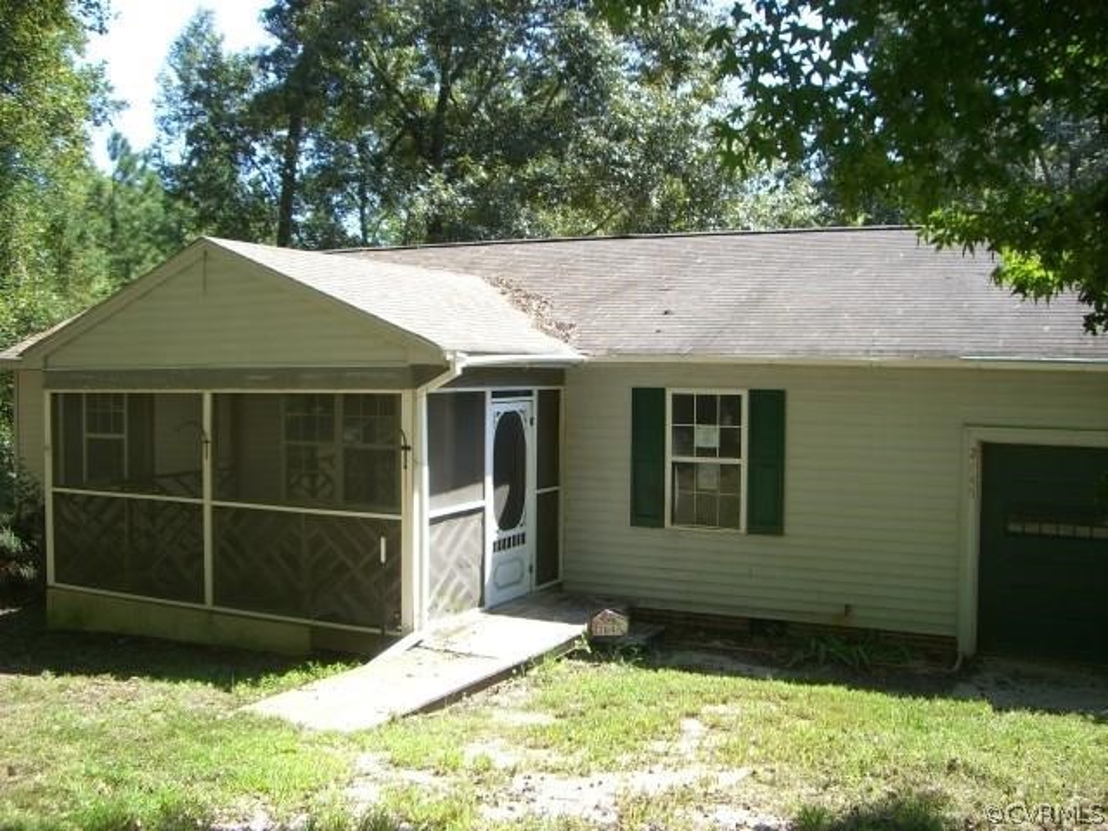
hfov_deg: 49.0
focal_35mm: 38
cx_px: 554
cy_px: 416
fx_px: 1216
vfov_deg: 37.7
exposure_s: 1/320
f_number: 2.7
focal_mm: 6.2
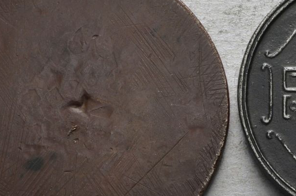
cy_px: 208
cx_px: 250
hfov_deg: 16.1
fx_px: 1034
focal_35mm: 126
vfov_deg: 10.7
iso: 400
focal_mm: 32
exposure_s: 1/250
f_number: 14
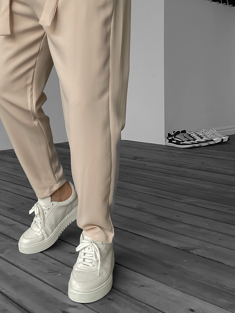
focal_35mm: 47
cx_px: 59
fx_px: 426
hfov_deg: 30.4
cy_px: 87
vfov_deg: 39.6
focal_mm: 3
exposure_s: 1/120
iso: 64
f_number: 1.8
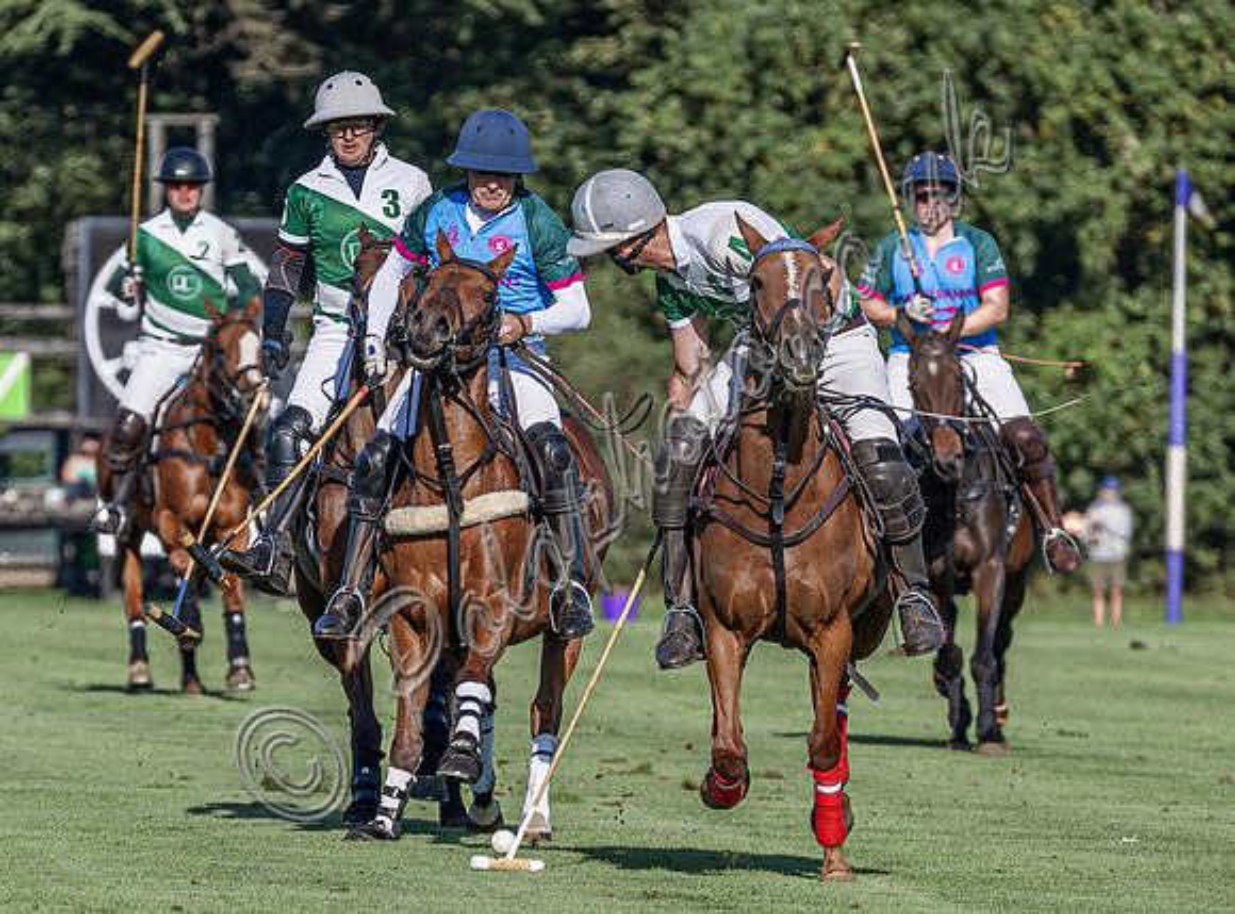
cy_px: 887
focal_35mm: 804
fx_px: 28542
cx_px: 355
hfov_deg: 2.5
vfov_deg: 1.8
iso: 250
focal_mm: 280
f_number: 5.3
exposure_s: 1/1600
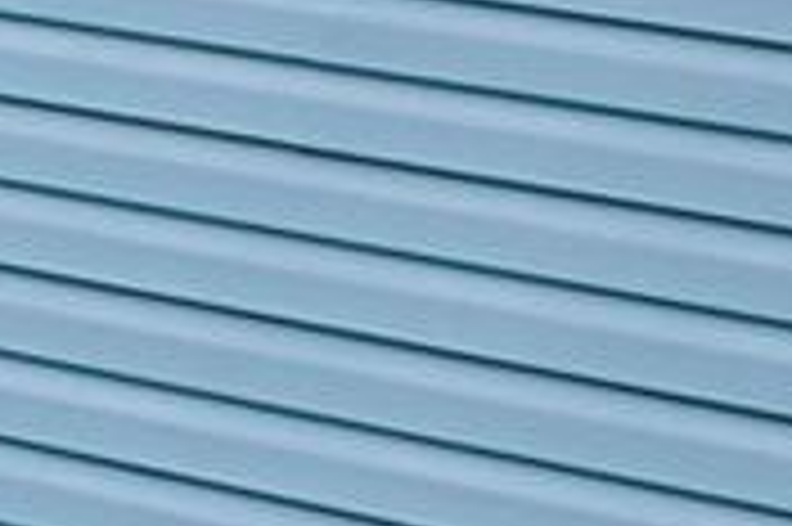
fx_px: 3846
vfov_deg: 7.8
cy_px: 9
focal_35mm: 175
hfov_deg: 9.7
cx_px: -1408
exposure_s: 1/125
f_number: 4
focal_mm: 20
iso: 200
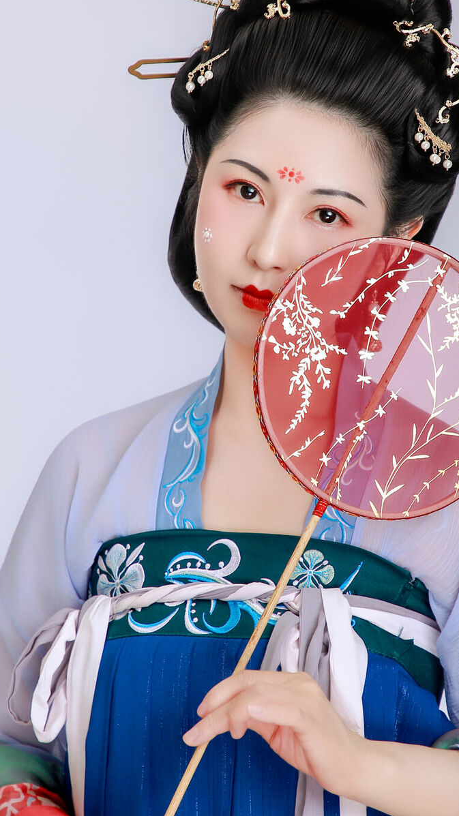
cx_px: 260
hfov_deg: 8.5
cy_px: 323
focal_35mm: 142
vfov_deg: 15.1
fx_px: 3074
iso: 100
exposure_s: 1/160
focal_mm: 105
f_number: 7.1
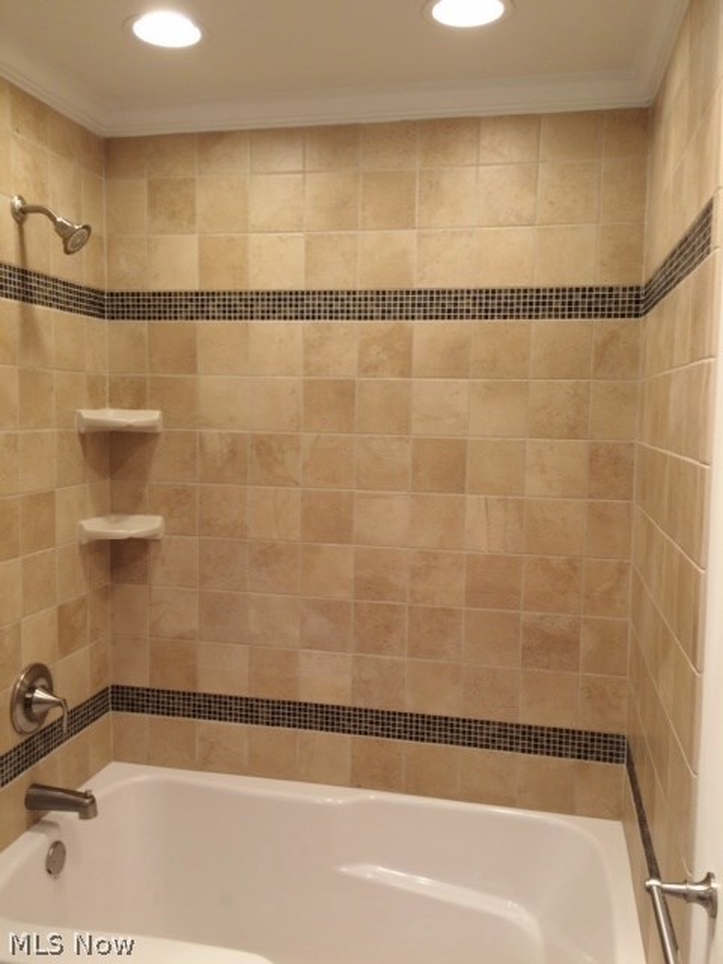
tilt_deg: -5.8
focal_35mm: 29
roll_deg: -0.5
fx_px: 808
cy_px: 482
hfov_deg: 48.2
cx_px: 362
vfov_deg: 61.7
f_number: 2.2
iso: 40
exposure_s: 1/60
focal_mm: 4.15
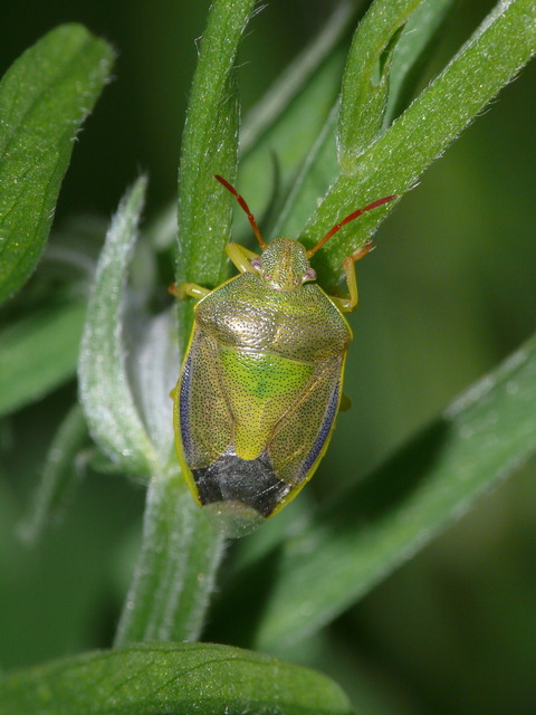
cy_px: 358
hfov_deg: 5.2
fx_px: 5863
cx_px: 268
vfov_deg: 7.0
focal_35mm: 284
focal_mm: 60
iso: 200
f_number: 10
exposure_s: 1/250
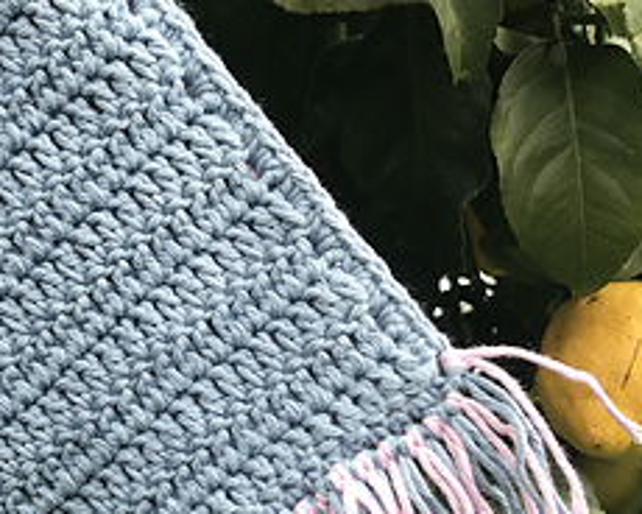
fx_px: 1444
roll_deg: -6.4
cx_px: 117
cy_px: 402
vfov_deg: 20.0
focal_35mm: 76
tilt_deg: +2.9
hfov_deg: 24.6
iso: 20
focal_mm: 3.99
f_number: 1.8
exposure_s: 1/251
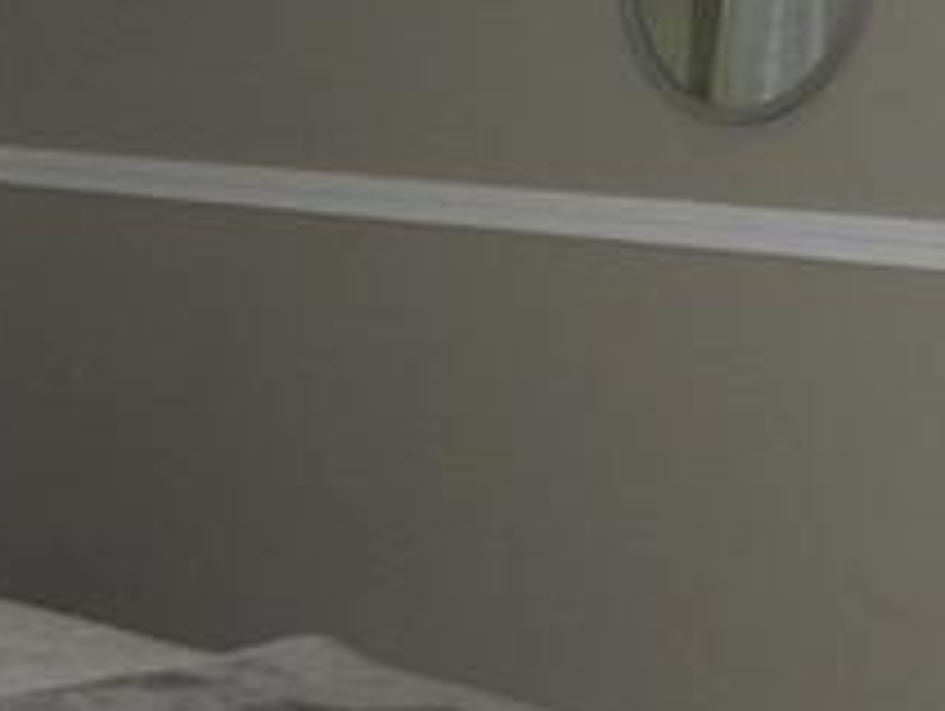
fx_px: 3198
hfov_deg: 16.8
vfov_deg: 12.7
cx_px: 441
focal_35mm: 117
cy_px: 522
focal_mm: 4.3
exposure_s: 1/640
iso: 200
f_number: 3.3
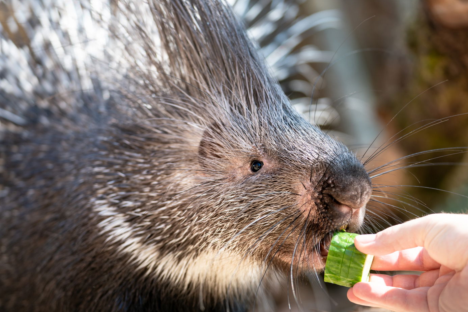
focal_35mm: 166
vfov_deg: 8.3
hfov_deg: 12.4
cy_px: 177
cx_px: 238
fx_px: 2158
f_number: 2.8
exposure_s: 1/500
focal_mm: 120
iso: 100
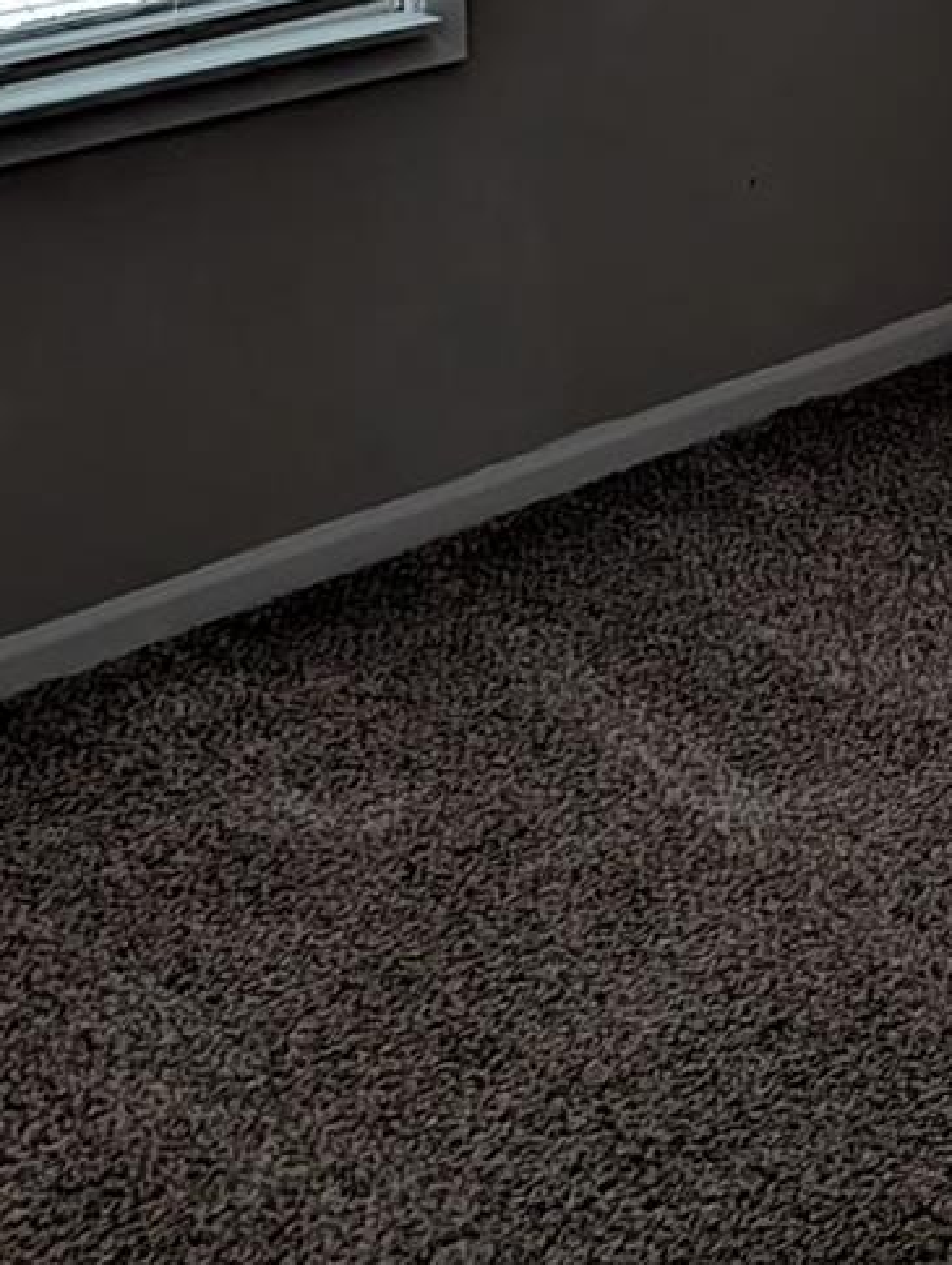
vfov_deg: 21.7
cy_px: -592
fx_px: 2781
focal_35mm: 76
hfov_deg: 17.6
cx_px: 1405
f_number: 1.68
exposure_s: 1/67.1
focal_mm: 6.9
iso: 506
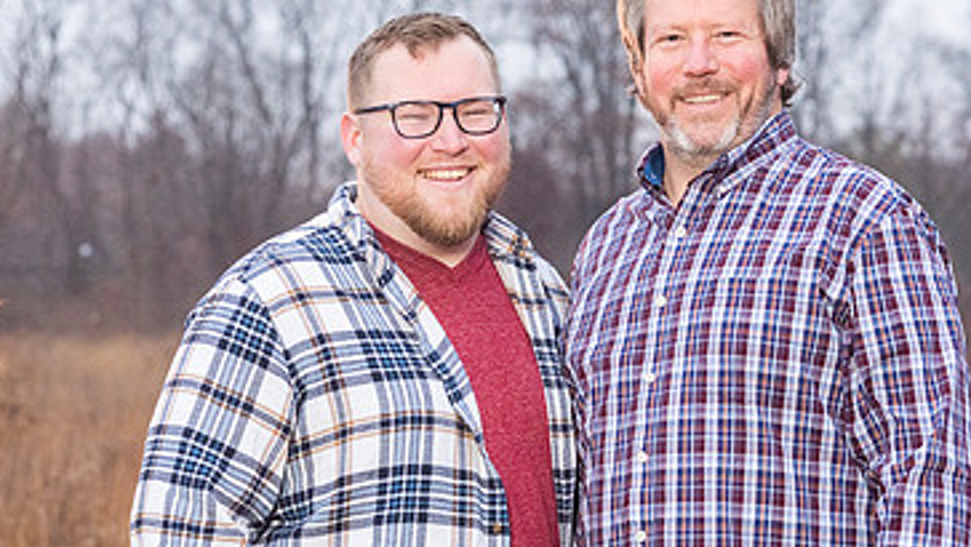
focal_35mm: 142
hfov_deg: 15.1
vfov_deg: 8.5
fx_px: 3657
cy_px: 367
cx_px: 563
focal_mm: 85
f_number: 5.6
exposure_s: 1/200
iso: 1600
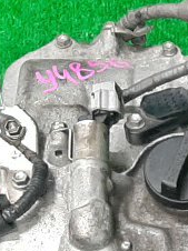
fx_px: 1204
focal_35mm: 166
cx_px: 435
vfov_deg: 11.2
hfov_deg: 8.3
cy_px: 421
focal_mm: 3.93
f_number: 1.7
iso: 168
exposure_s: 1/50
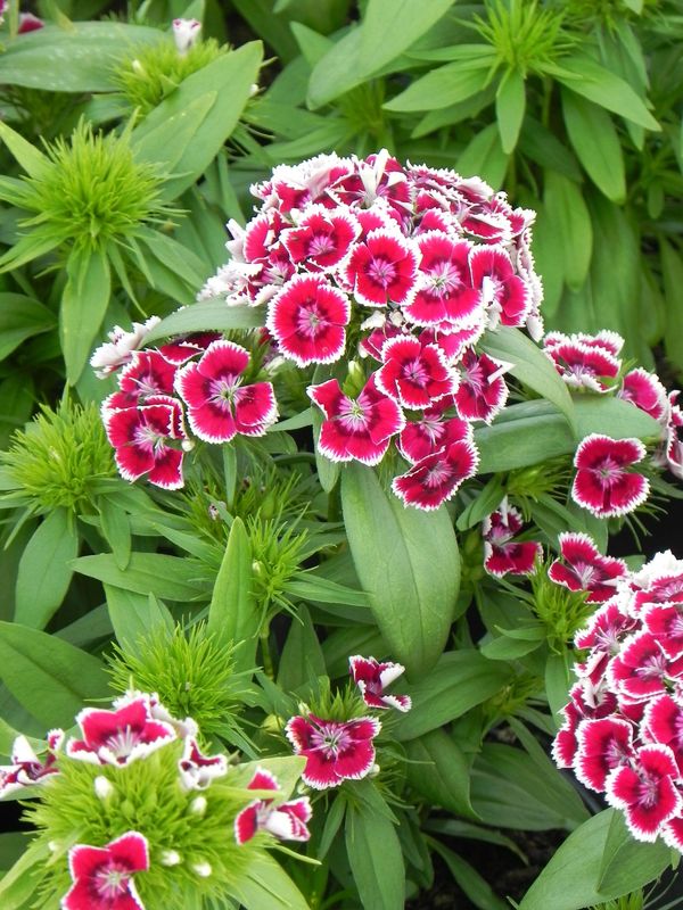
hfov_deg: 7.0
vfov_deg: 9.3
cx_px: 342
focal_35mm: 212
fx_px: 5577
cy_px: 455
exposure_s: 1/100
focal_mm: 37.7
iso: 160
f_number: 5
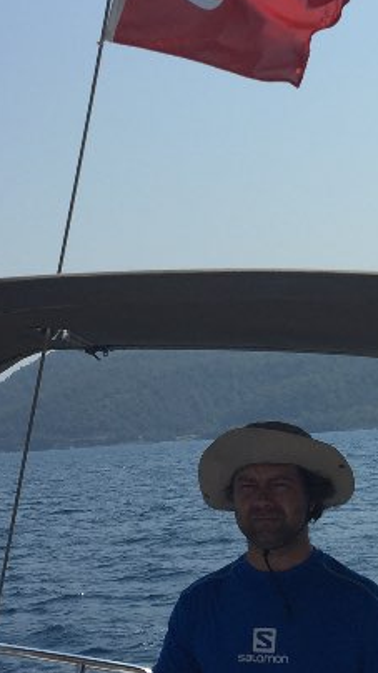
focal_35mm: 80
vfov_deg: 26.5
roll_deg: +2.9
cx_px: 310
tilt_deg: +7.4
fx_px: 1427
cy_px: 358
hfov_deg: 15.0
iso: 32
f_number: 2.2
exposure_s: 1/3968
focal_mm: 4.15
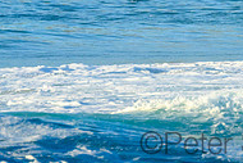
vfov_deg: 0.8
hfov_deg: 1.2
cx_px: 278
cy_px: -76
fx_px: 11308
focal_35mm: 1674
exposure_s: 1/2000
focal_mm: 400
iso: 1000
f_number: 9
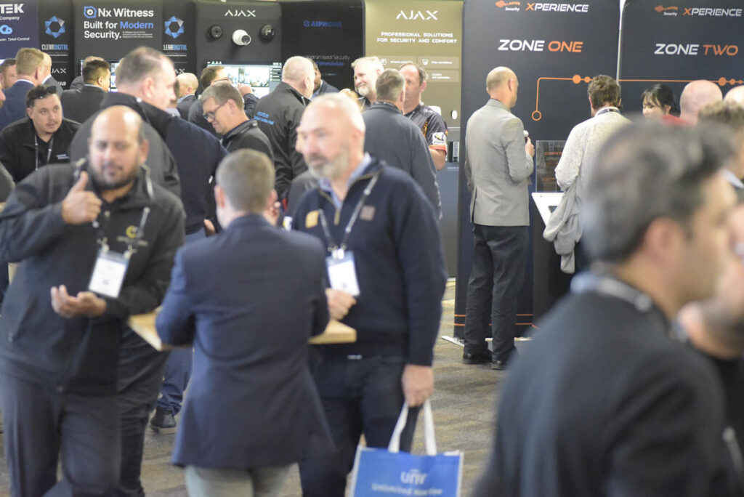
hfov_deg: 20.4
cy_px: 248
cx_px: 372
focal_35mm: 100
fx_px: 2068
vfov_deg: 13.7
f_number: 4
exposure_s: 1/200
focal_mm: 100
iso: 12800
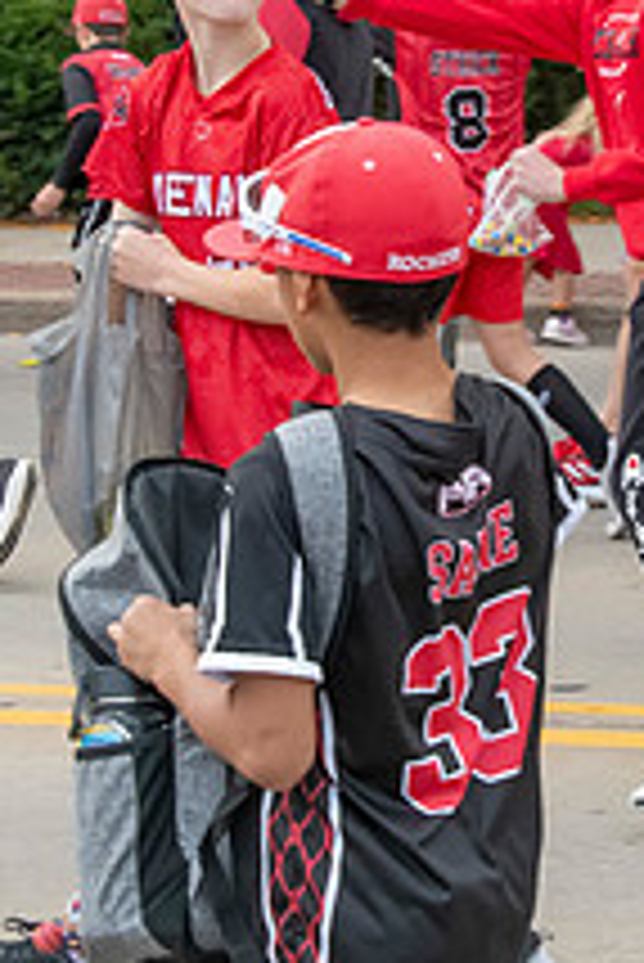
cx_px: 612
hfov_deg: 8.2
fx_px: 4500
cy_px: 340
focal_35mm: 168
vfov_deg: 12.2
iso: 3200
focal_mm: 62
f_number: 11
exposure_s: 1/250
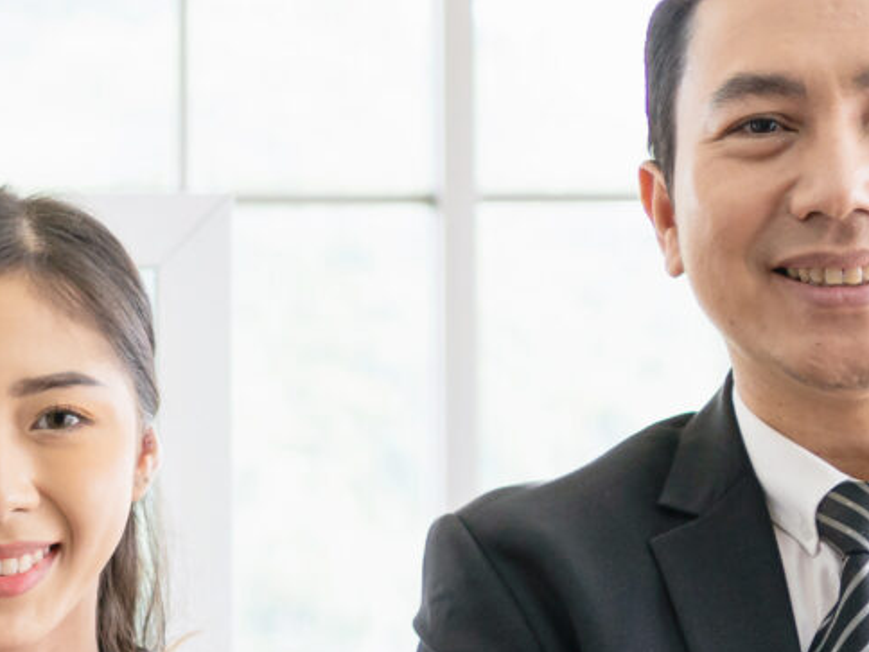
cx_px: -379
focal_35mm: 178
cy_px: 584
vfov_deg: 8.3
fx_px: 4469
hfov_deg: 10.8
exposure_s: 1/250
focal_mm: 35
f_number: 2.2
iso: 250
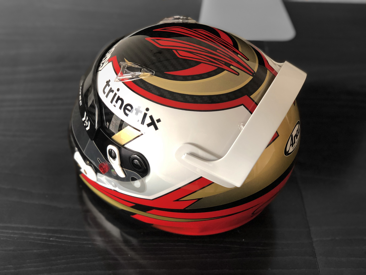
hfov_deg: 36.8
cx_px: 183
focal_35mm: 52
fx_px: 550
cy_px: 138
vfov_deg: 28.0
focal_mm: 6
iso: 100
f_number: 2.4
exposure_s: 1/60
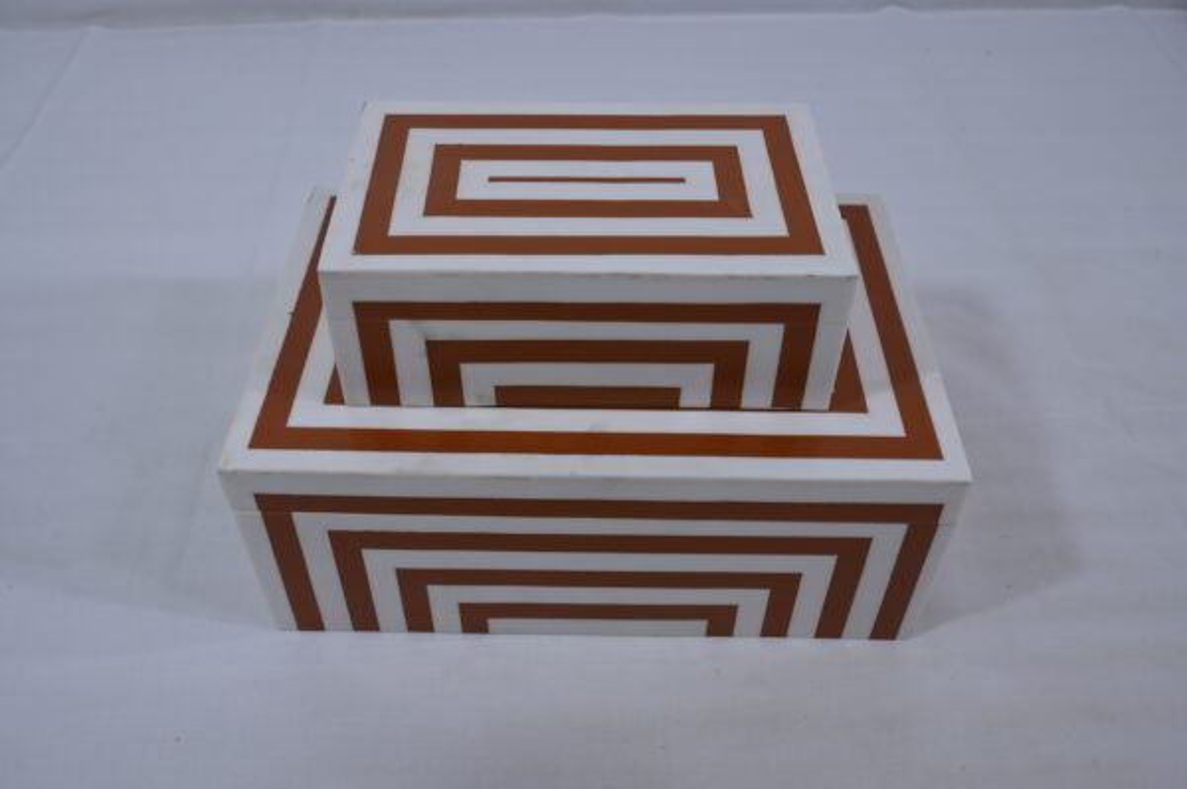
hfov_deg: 58.0
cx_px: 594
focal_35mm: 32
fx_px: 1071
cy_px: 394
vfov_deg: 40.5
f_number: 9
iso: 500
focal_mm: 32.5
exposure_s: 1/125
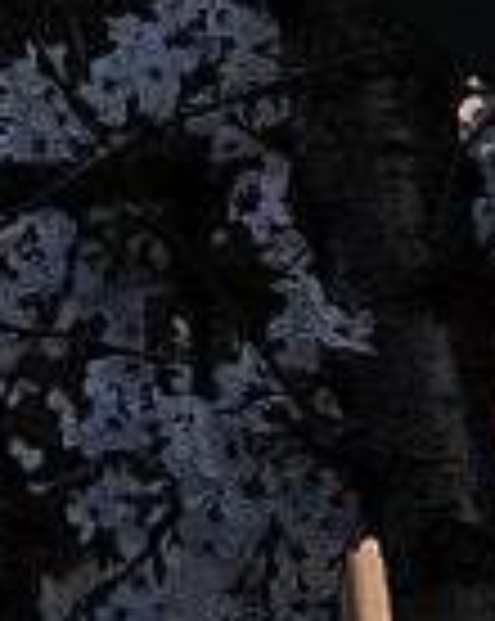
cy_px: -716
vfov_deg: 3.7
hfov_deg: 2.7
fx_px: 9617
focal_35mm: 524
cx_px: -2502
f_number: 2.8
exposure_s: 1/1600
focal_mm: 32
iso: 200
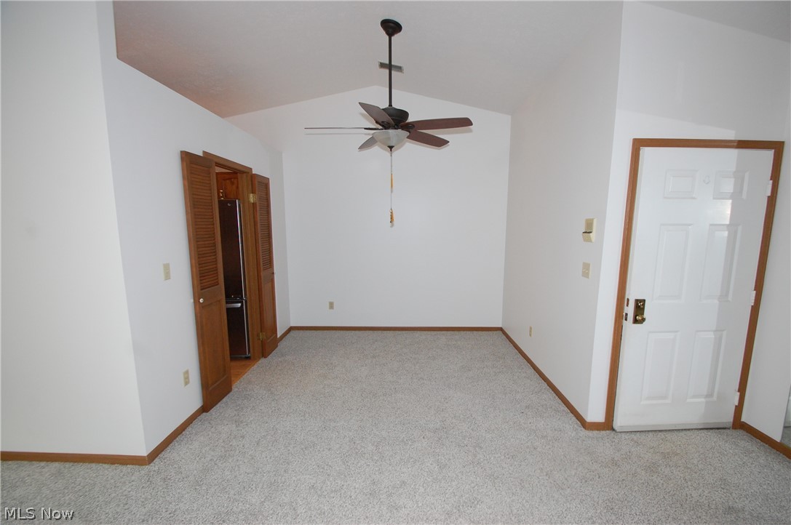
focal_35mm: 15
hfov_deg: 100.5
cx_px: 396
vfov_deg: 77.2
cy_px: 262
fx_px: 329
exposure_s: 1/60
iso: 800
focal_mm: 10
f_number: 5.6
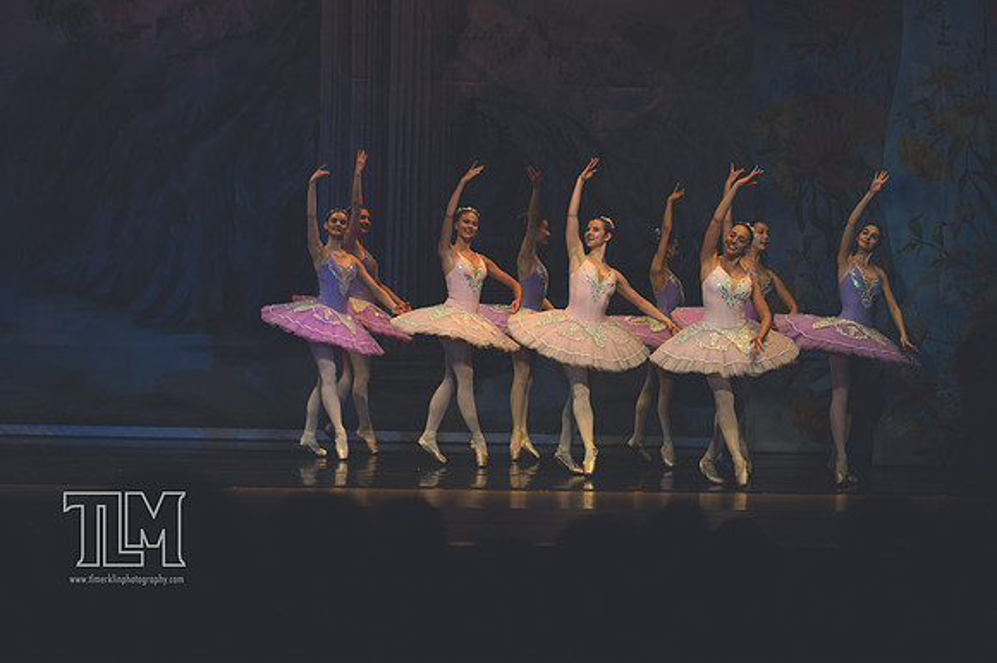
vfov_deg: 9.1
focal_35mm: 150
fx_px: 4152
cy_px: 332
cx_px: 498
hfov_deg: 13.7
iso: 450
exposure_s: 1/500
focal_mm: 100
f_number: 2.8
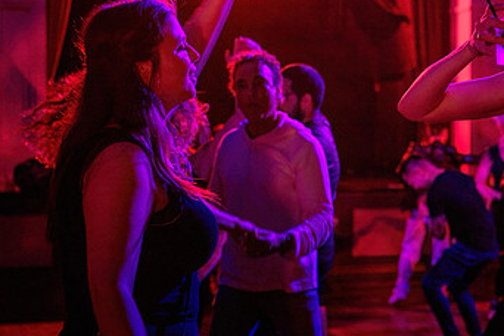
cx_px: 345
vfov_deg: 15.9
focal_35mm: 86
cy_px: 155
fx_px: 1204
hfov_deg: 23.5
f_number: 2.8
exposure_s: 1/80
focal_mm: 46
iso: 1000
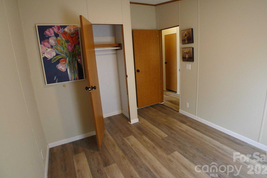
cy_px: 86
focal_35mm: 25
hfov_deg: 71.5
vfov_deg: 51.3
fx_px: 185
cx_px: 137
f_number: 2
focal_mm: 5.1
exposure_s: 1/60
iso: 250
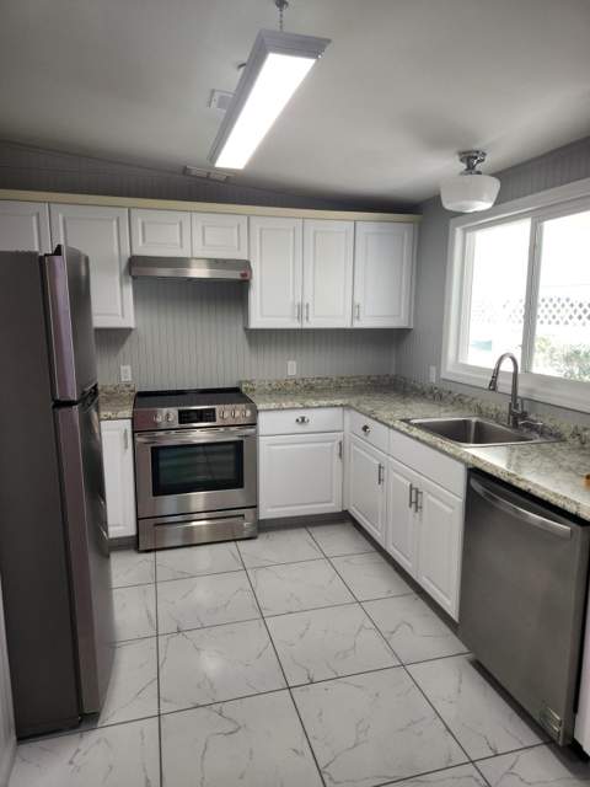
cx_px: 295
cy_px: 394
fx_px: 523
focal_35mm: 23
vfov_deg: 73.9
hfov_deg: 58.9
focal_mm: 5.4
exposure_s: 1/120
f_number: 1.8
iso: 80
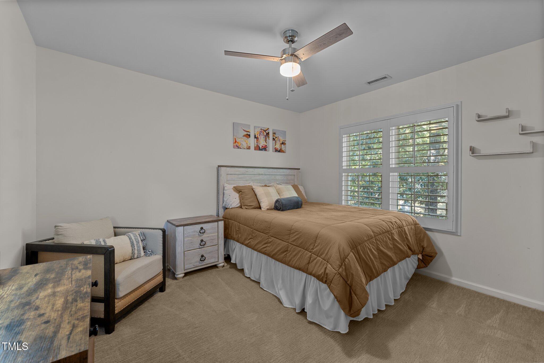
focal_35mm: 14
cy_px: 182
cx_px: 272
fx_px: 212
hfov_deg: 104.3
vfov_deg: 81.2
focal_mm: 14
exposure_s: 3.2
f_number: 7.1
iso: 200
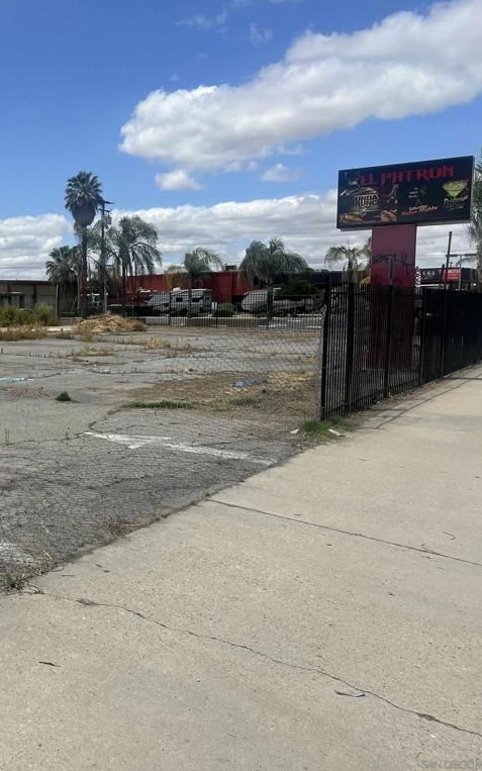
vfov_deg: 52.7
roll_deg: +1.2
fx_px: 778
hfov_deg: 31.5
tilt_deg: -6.8
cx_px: -15
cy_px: 384
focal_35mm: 37
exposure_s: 1/7463
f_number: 1.5
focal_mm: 5.7
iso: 50
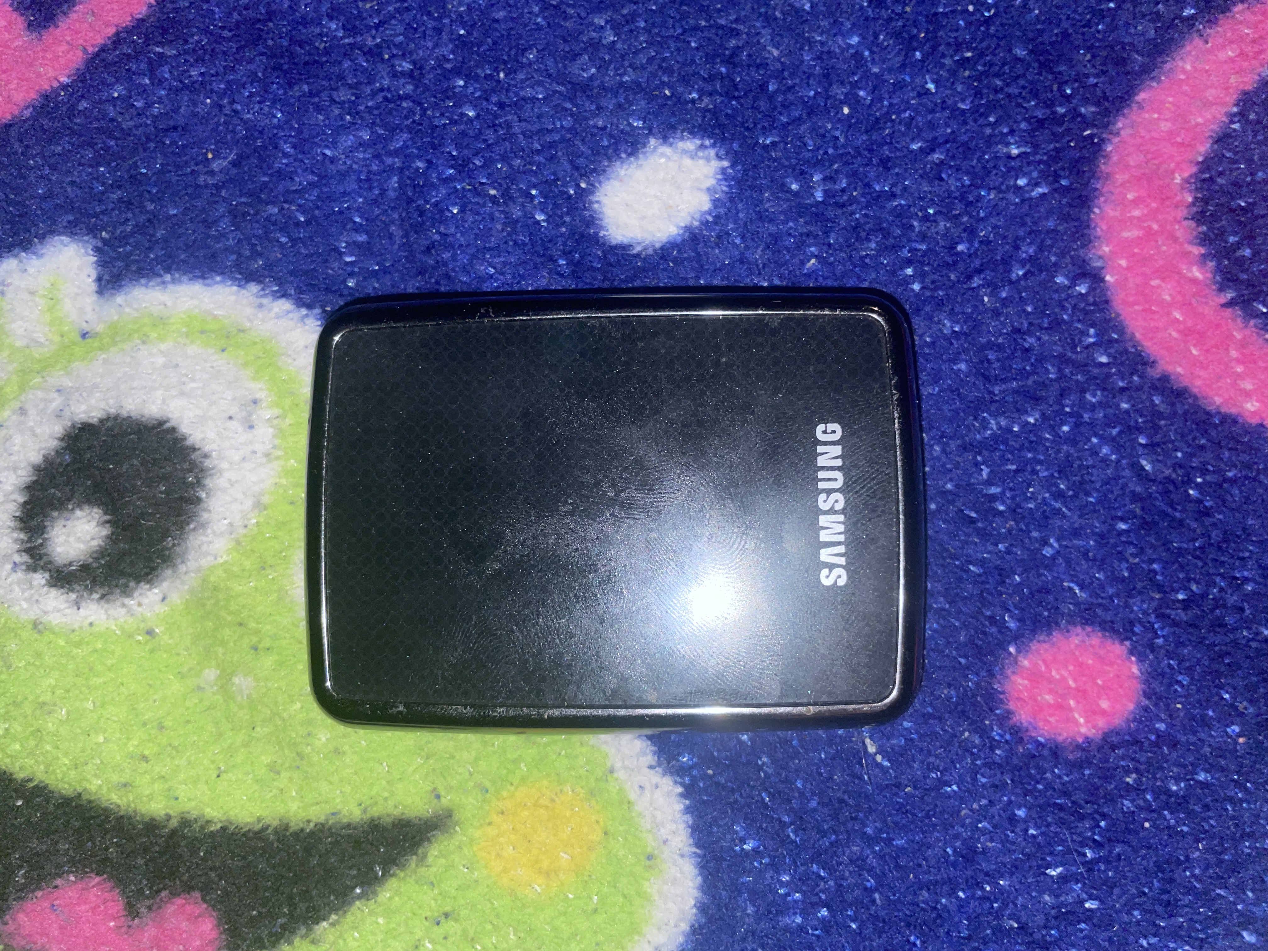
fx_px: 952
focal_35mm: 26
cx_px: 634
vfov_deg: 53.1
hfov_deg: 67.3
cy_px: 476
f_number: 1.6
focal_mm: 4.2
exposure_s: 1/60
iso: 32
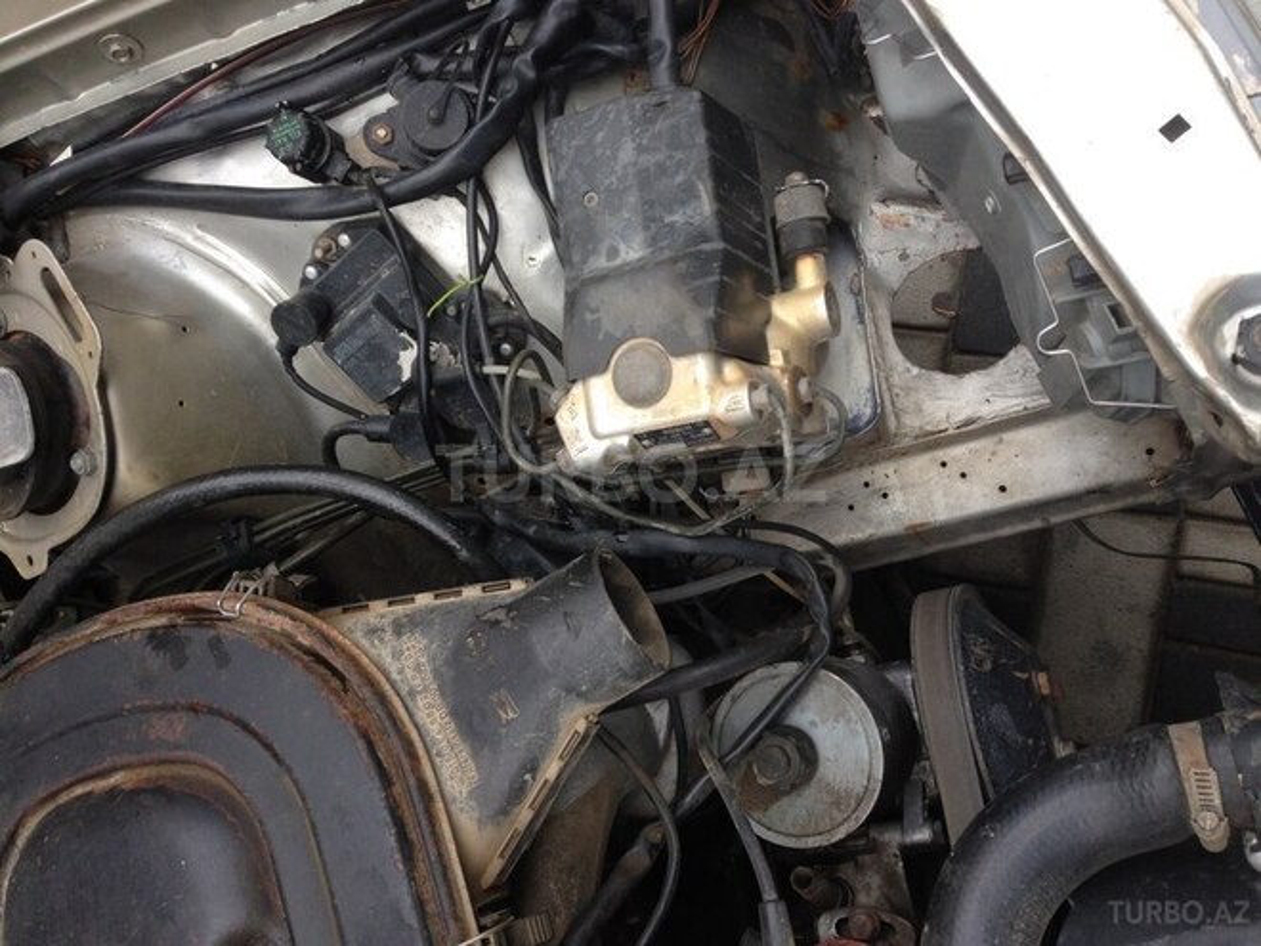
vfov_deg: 42.9
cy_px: 473
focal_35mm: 33
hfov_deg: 55.4
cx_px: 630
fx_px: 1202
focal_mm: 4.12
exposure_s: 1/120
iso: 80
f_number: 2.4
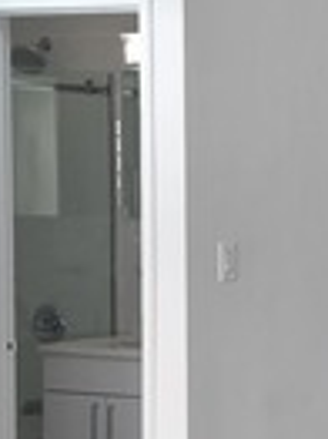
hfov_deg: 11.1
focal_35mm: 117
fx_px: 1481
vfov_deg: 16.8
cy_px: 273
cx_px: 730
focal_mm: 5.4
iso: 100
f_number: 1.8
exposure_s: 1/120
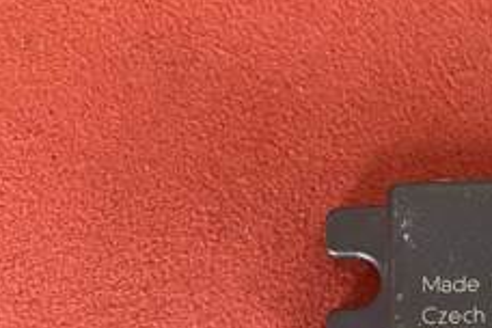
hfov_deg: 23.1
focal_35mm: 76
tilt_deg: -84.0
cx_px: 671
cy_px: 259
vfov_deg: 17.8
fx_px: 1039
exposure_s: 1/60
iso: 250
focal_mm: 5.1
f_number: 1.6
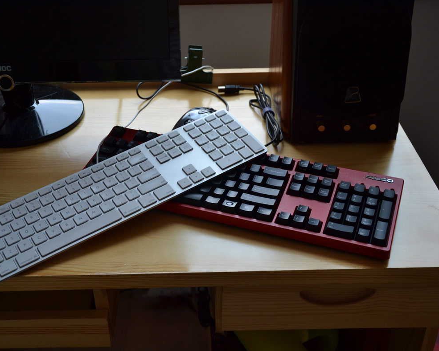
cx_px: 199
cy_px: 177
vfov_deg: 31.5
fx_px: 624
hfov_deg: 38.7
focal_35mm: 48
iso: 400
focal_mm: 28
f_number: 4
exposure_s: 1/400
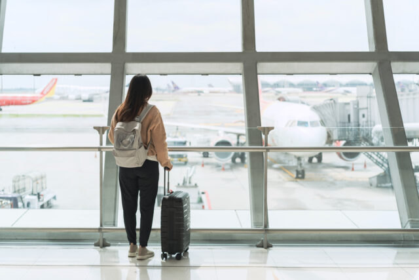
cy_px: 140
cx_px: 210
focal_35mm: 55
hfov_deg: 36.2
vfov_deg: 24.6
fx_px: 640
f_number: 2.8
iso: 125
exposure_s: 1/250
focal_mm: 55
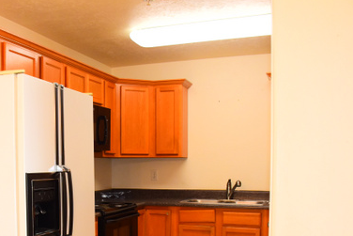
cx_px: 100
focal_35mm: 46
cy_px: 196
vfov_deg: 28.5
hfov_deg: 41.8
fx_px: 451
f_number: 4.5
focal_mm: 18
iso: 800
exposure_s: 1/80
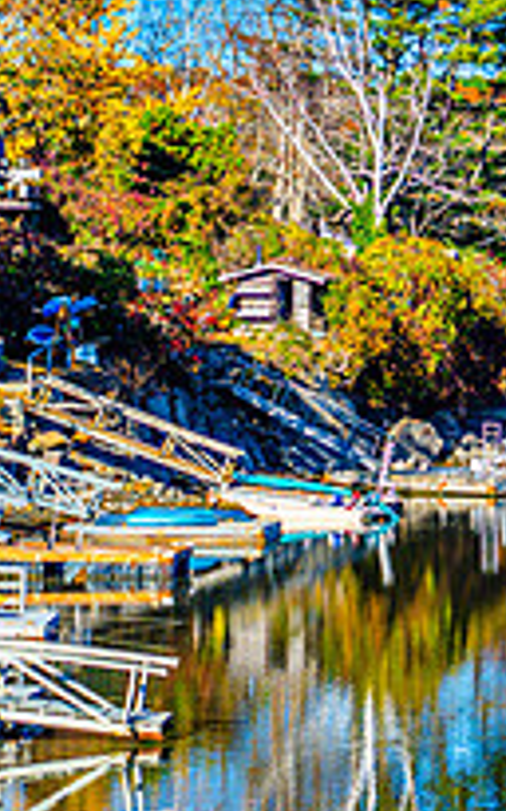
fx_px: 4019
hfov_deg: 7.0
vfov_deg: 11.5
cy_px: 295
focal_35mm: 182
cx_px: 889
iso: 100
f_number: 4
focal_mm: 63
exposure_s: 1/1000
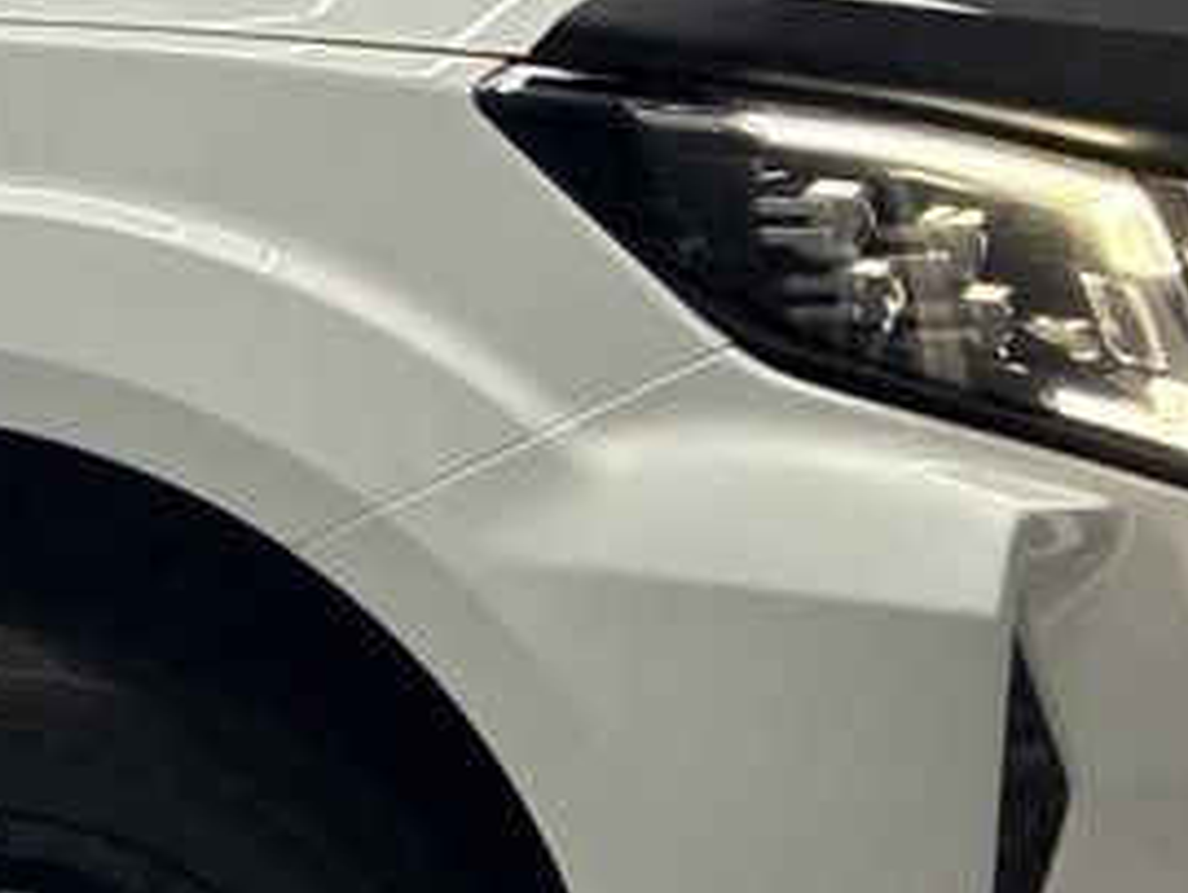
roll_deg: -0.7
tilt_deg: -6.1
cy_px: 449
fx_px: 1821
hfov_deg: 29.0
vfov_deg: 27.6
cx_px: -378
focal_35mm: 53
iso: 160
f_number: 2.2
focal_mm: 2.22
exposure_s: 1/99
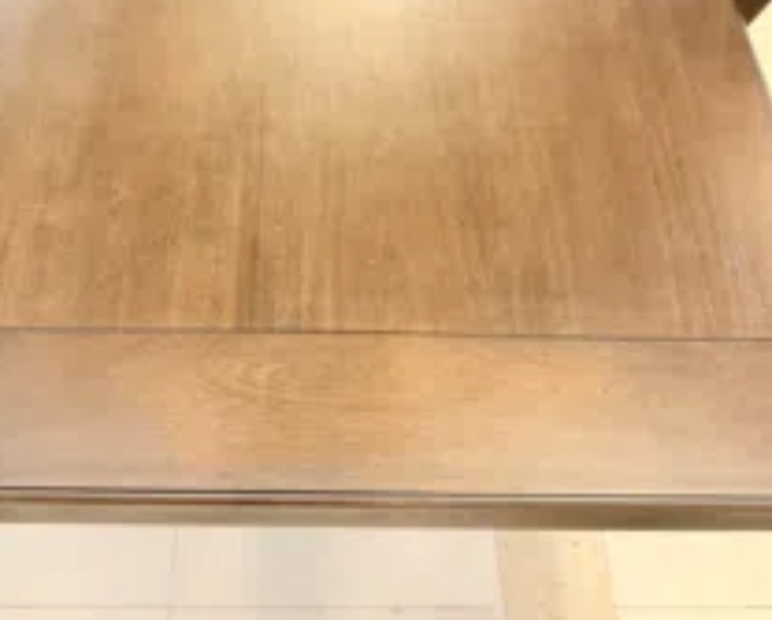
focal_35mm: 45
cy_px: 37
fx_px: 1030
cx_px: 293
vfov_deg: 31.6
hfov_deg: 40.8
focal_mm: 6.76
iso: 400
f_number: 1.78
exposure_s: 1/50
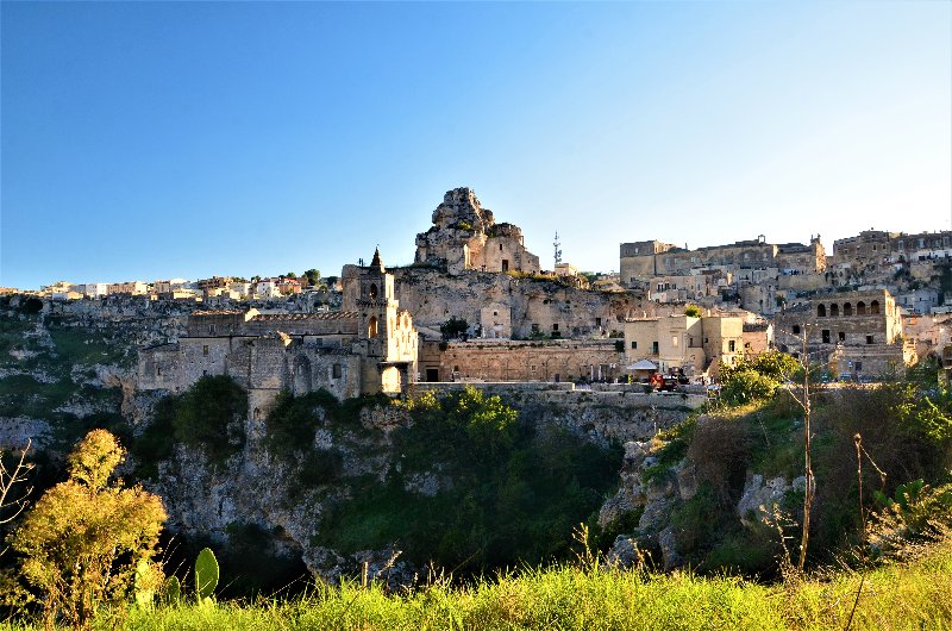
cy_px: 316
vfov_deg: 47.7
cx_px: 476
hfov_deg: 67.5
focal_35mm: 27
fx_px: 713
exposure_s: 1/60
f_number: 10
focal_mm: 18
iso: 280
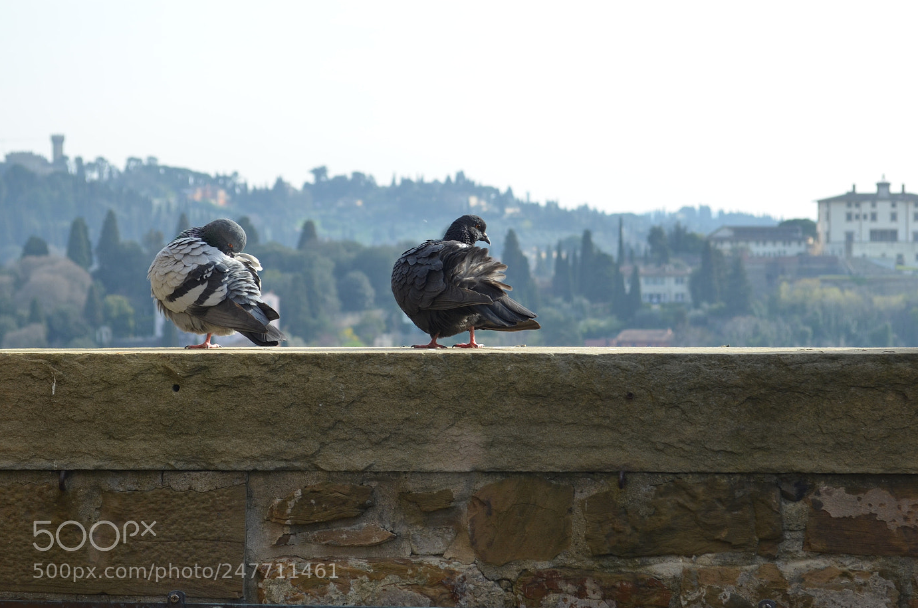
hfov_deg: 21.4
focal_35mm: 96
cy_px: 271
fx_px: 2432
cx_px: 523
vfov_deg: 14.2
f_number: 7.1
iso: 200
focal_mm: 55
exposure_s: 1/200
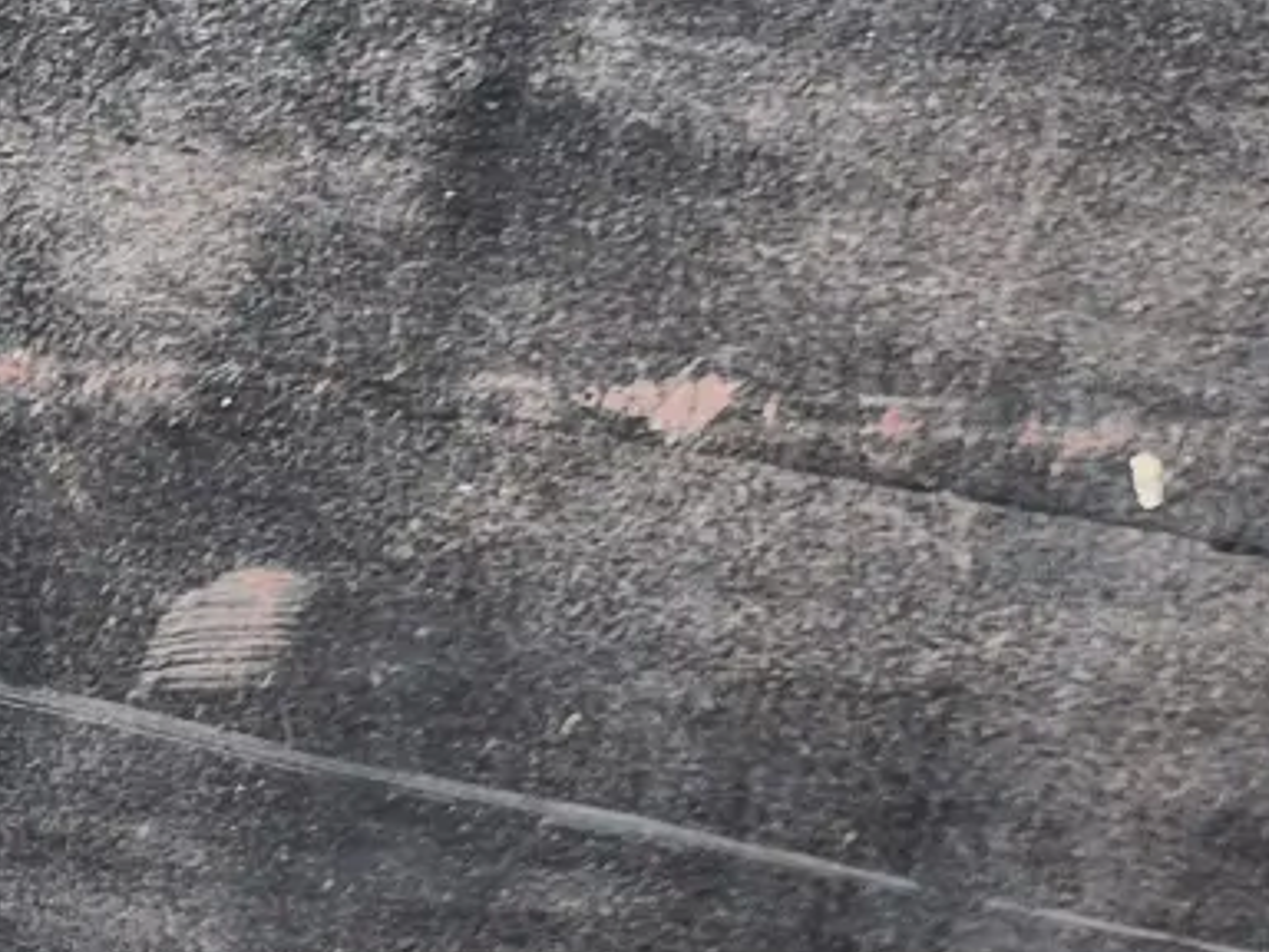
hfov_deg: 14.6
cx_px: -1163
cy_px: 2218
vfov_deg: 11.0
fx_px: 4216
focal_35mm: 115
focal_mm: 5.4
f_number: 1.8
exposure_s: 1/1116
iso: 25
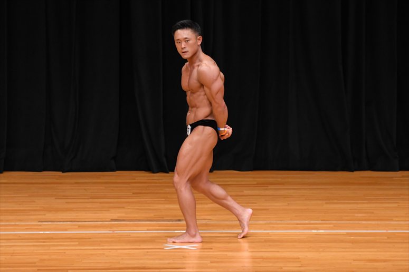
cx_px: 204
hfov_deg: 7.2
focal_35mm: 285
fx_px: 3236
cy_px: 136
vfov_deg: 4.8
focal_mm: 190
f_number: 5.6
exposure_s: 1/400
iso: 3200
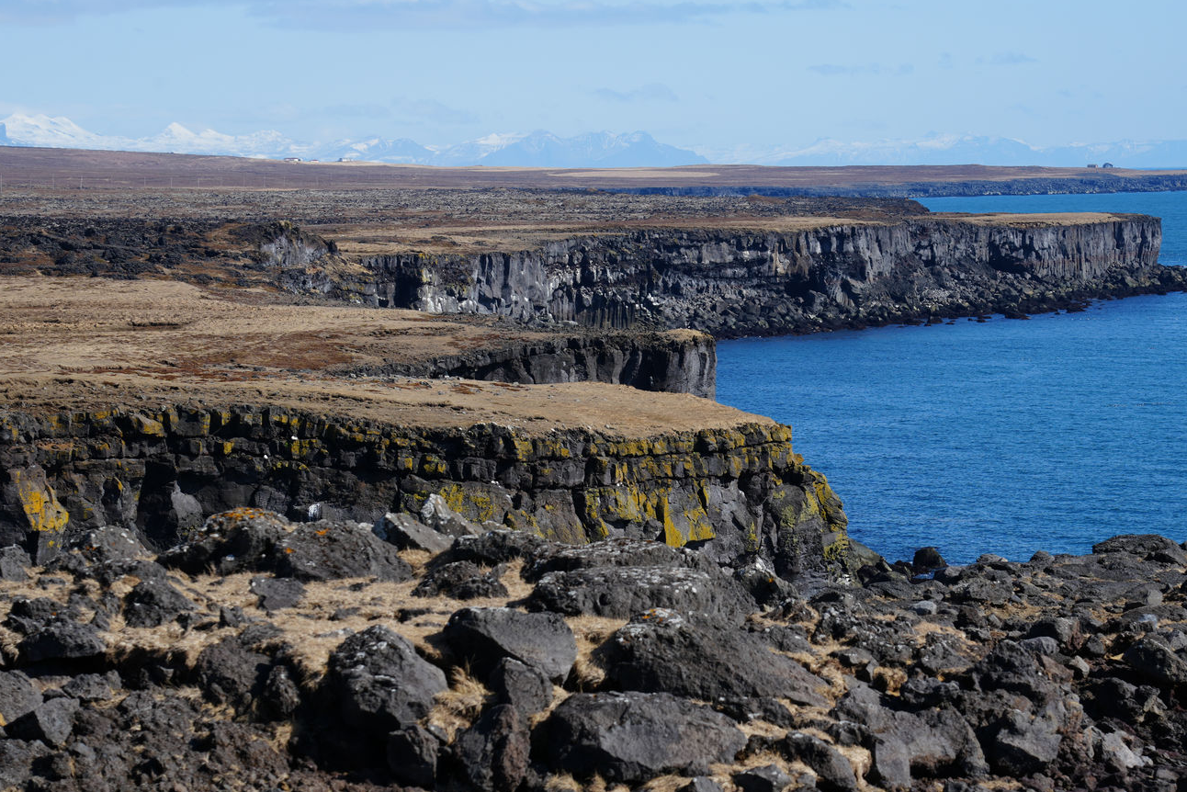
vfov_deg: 10.6
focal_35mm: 130
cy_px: 317
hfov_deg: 15.8
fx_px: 4287
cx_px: 629
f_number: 9
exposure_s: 1/250
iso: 100
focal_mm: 105
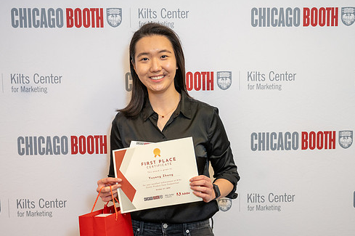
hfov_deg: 38.9
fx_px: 502
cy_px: 138
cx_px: 193
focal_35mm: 51
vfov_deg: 26.4
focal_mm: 43
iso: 1600
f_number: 4
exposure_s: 1/100
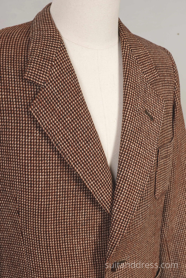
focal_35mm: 48
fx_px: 372
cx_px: 93
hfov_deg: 28.1
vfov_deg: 41.1
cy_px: 139
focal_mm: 32
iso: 320
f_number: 8
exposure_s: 1/15
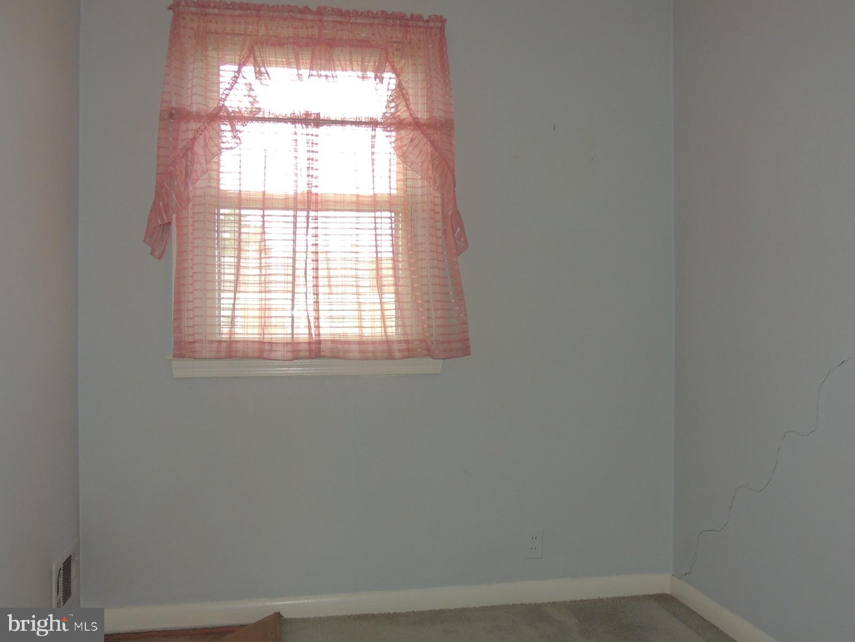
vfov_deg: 42.9
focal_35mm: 33
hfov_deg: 55.4
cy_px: 321
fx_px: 815
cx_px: 428
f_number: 3.2
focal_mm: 5.8
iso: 250
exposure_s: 1/50
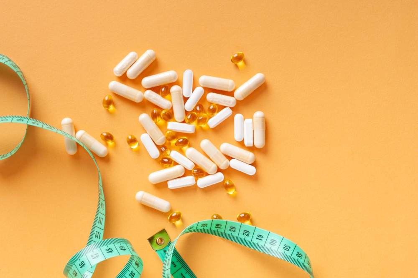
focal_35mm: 70
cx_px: 209
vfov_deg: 19.4
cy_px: 139
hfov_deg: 28.9
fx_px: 812
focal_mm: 70
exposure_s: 1/160
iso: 200
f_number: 22
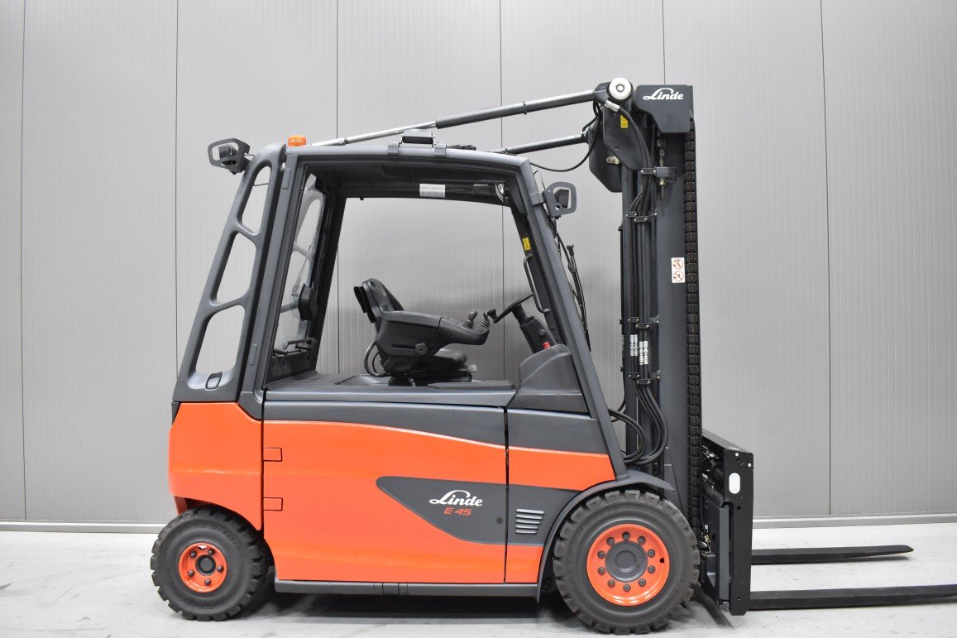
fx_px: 744
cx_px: 481
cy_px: 327
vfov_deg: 46.4
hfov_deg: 65.5
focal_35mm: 28
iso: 1600
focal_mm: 18
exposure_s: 1/25
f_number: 4.5
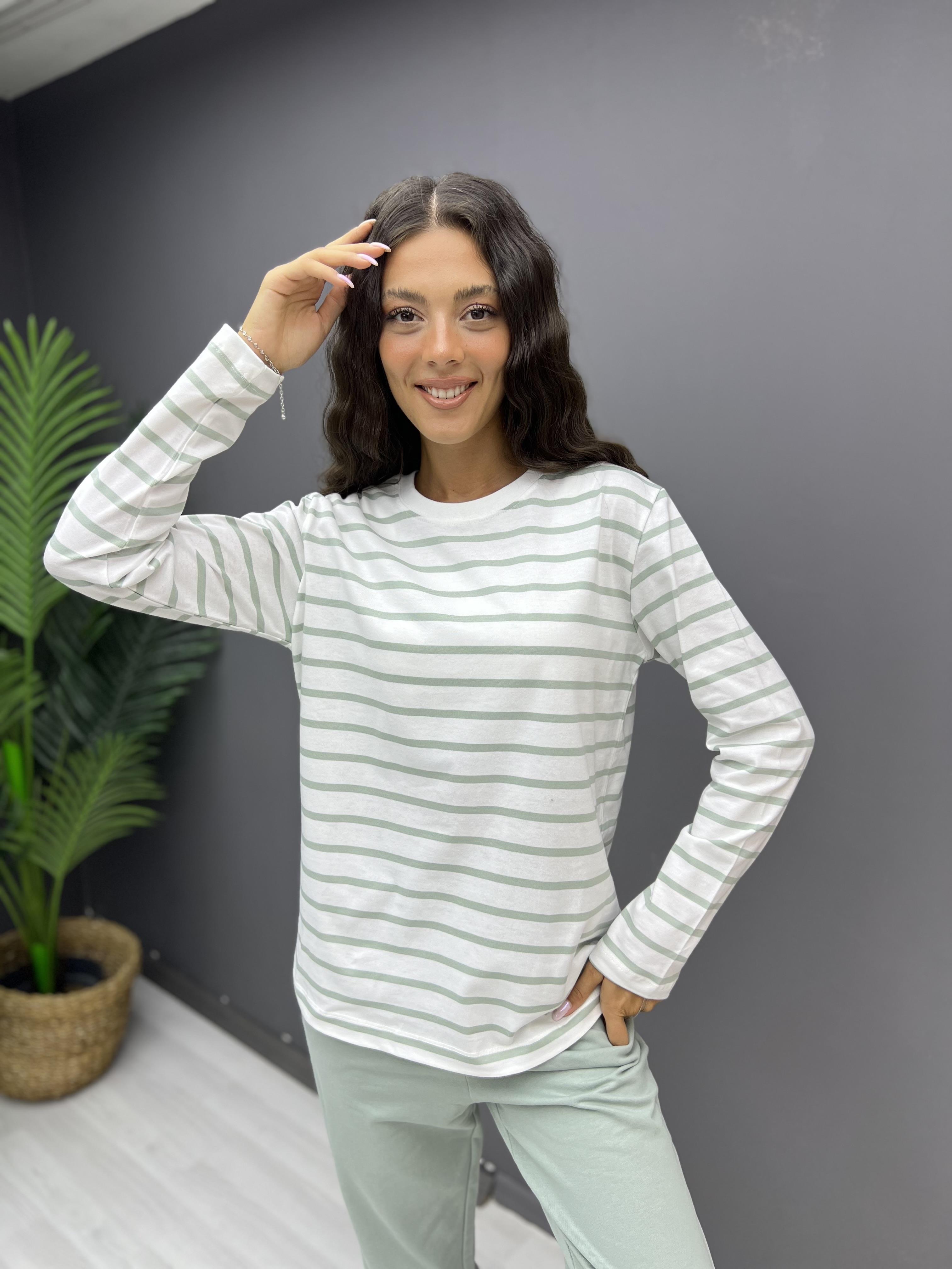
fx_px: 953
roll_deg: -0.2
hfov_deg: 53.1
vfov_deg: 67.3
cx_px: 476
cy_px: 634
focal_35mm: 26
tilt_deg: -11.2
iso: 50
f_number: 1.5
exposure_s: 1/388
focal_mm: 5.7
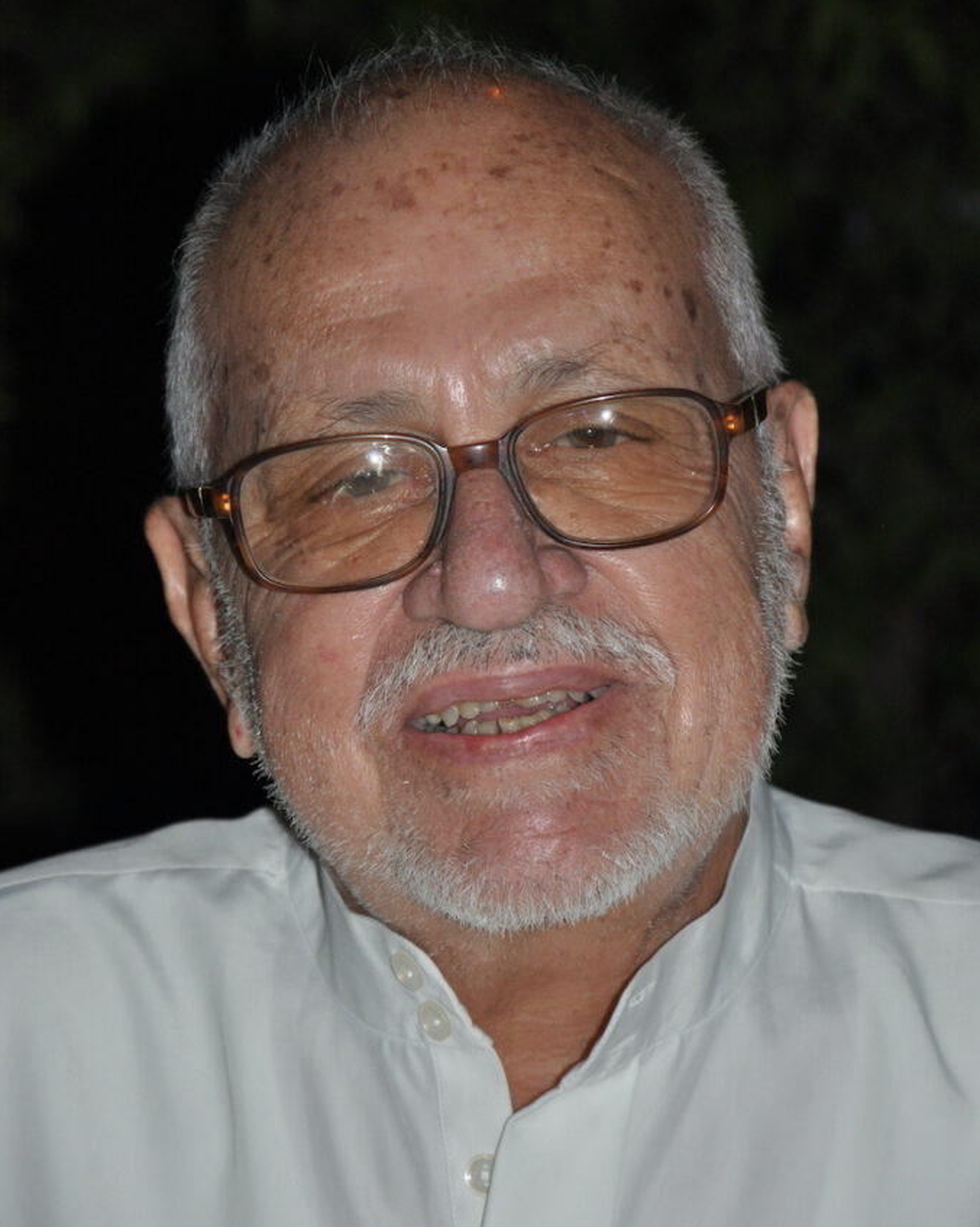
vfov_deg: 10.8
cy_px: 594
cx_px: 489
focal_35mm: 179
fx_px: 6477
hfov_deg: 8.7
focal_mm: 105
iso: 800
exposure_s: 1/60
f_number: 5.6
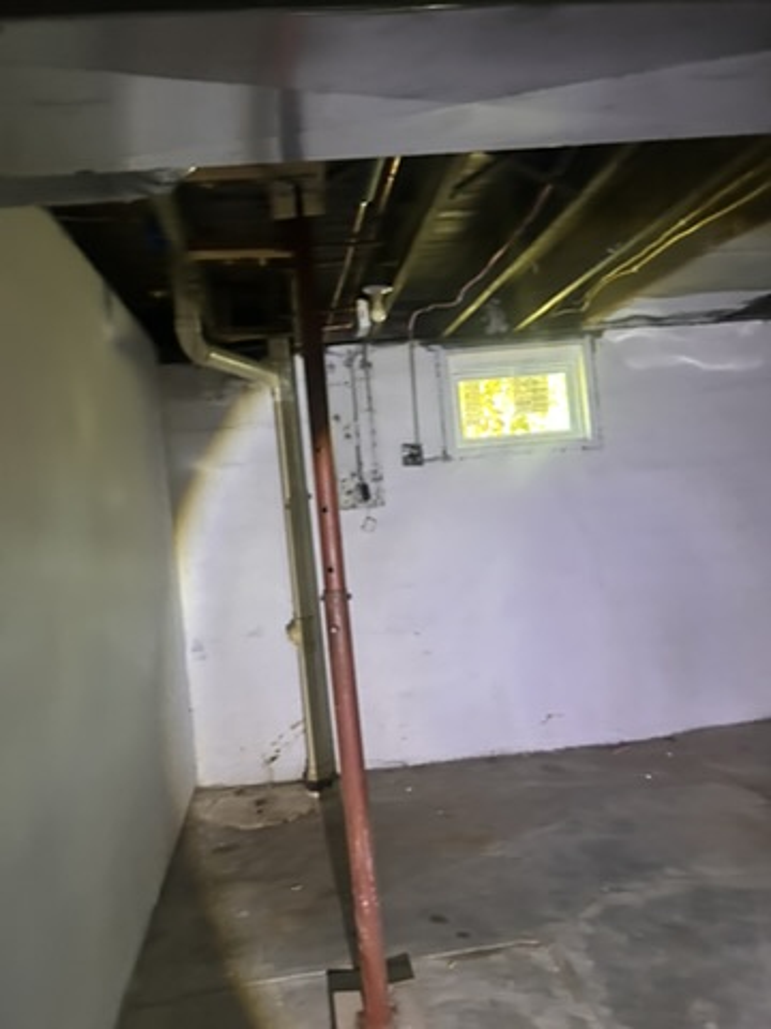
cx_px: 386
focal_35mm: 26
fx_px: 772
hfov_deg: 53.1
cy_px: 514
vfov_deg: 67.3
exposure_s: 1/42
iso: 500
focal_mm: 5.7
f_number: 1.5
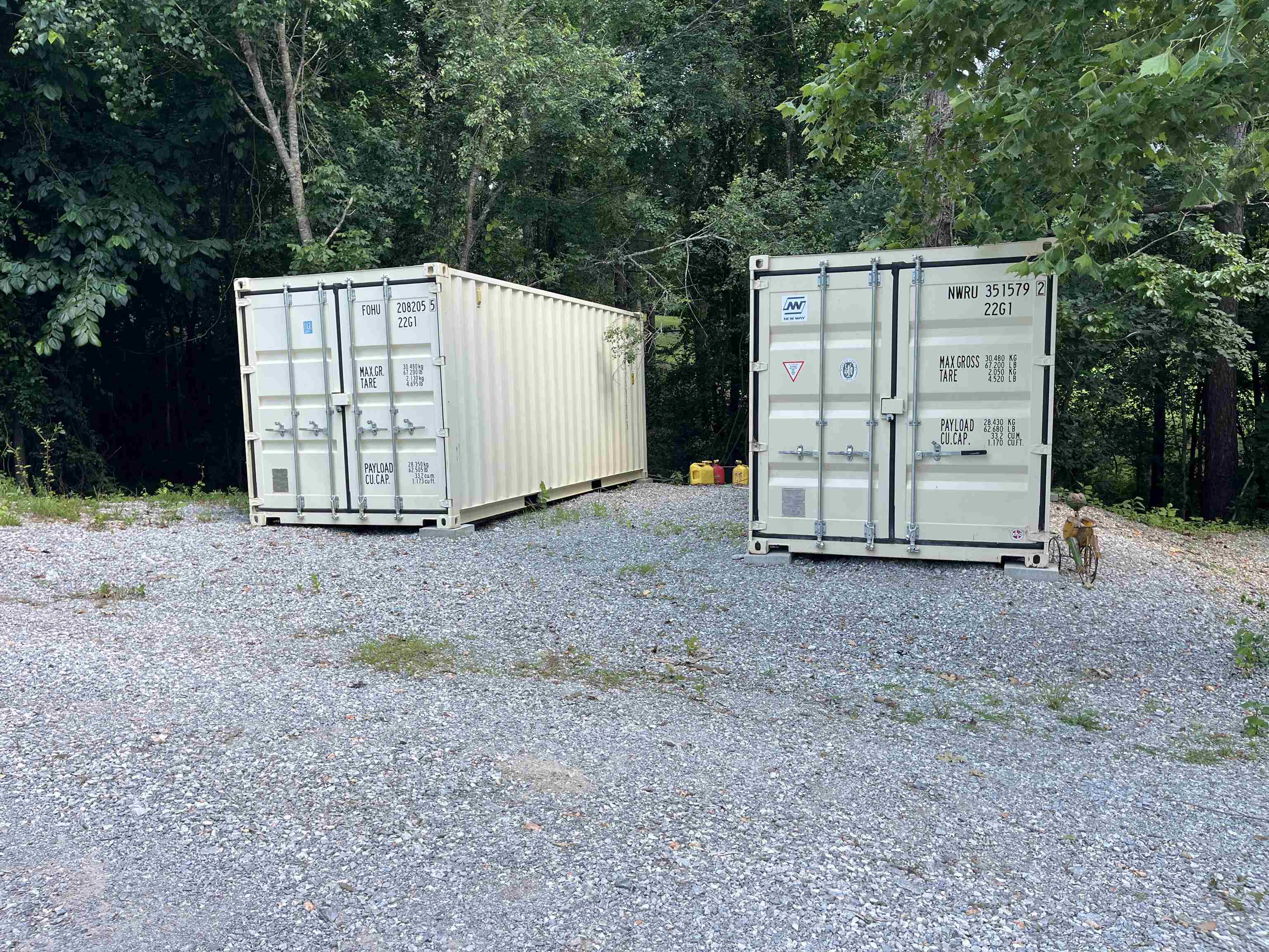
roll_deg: +2.6
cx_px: 634
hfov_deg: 67.3
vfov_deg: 53.1
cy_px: 476
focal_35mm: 26
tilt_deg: -6.8
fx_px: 953
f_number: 1.6
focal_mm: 5.1
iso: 50
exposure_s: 1/608
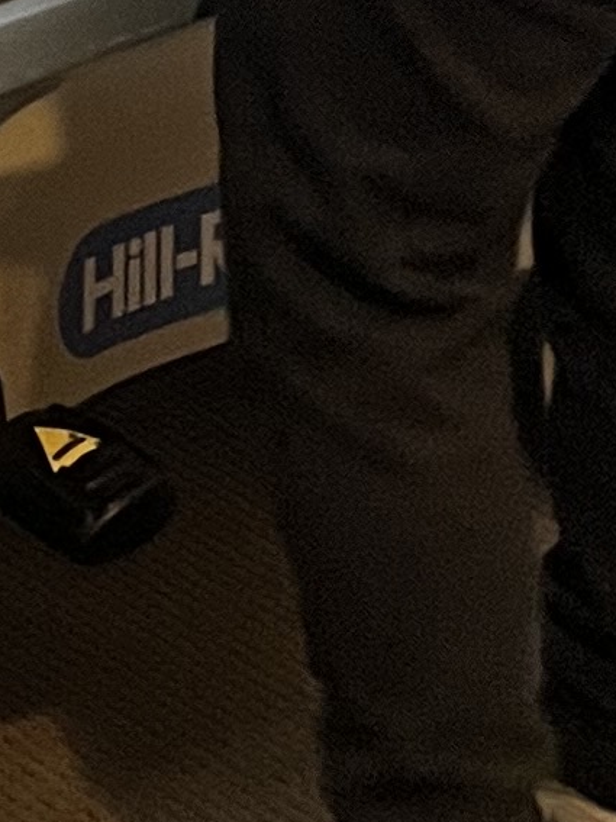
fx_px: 4391
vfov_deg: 9.3
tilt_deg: -11.2
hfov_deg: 7.5
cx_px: -896
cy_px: -1267
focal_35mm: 185
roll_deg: -0.9
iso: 160
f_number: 1.6
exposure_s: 1/60
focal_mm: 5.1
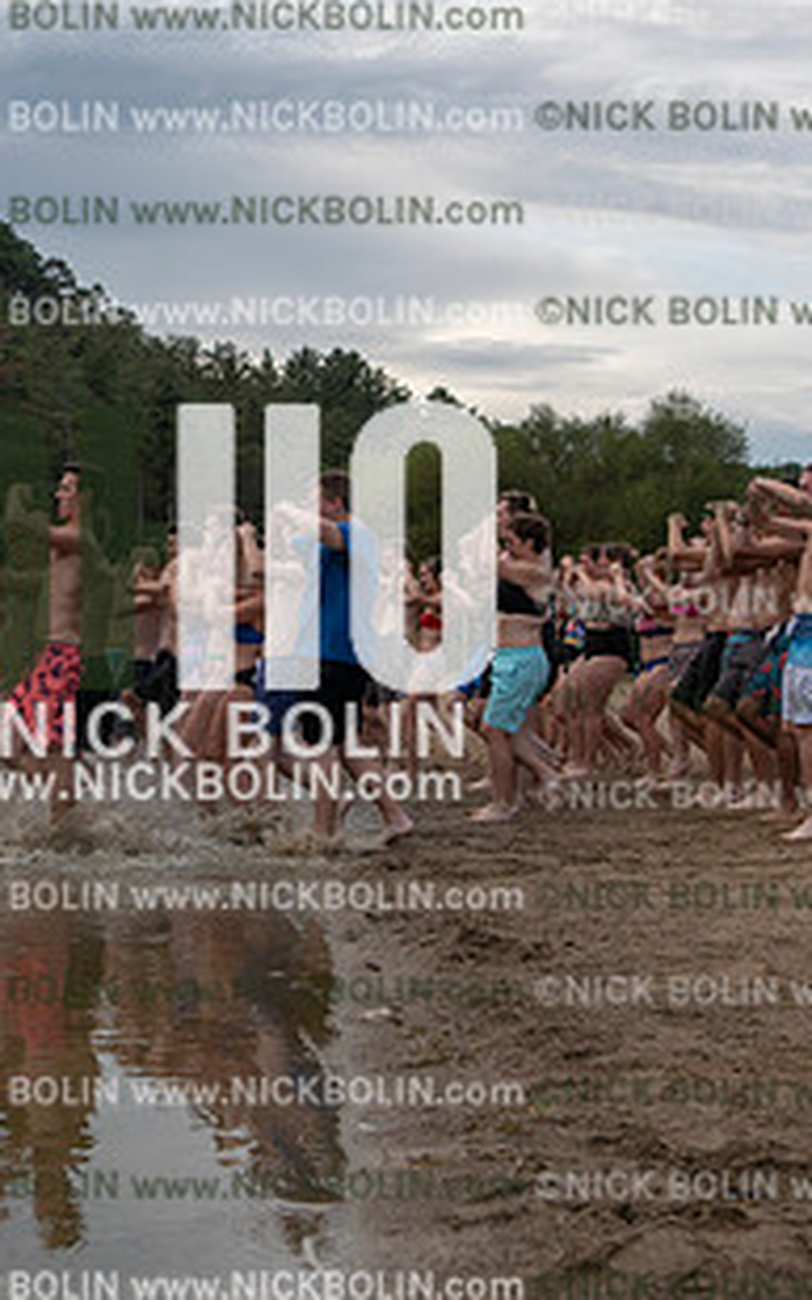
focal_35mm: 65
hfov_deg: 19.8
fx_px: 2303
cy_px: 604
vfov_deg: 31.5
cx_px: 198
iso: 160
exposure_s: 1/1600
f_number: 3.2
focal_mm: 34
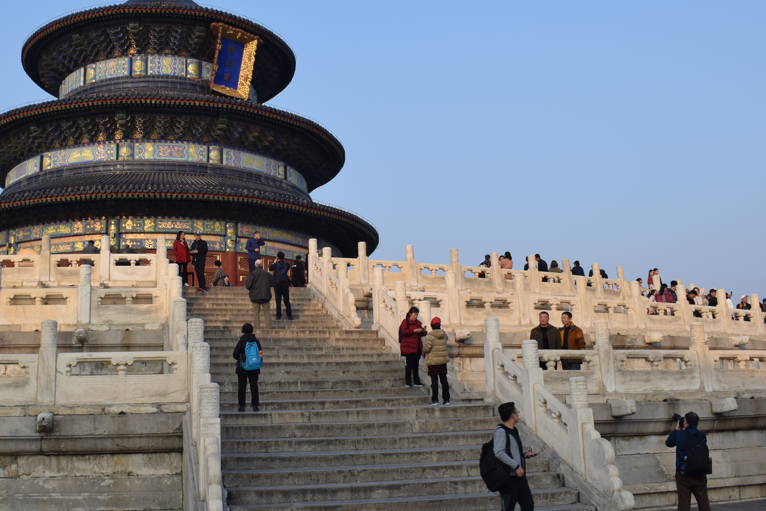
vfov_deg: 33.4
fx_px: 851
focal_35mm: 40
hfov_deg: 48.1
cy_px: 226
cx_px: 294
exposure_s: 1/100
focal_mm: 18
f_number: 10
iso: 100
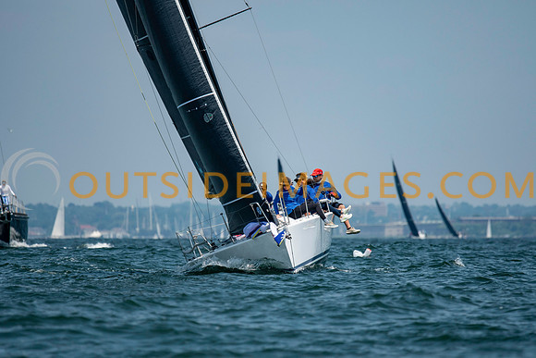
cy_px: 179
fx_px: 6810
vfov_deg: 3.0
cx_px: 268
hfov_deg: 4.5
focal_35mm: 457
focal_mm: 300
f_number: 4
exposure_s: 1/4000
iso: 200
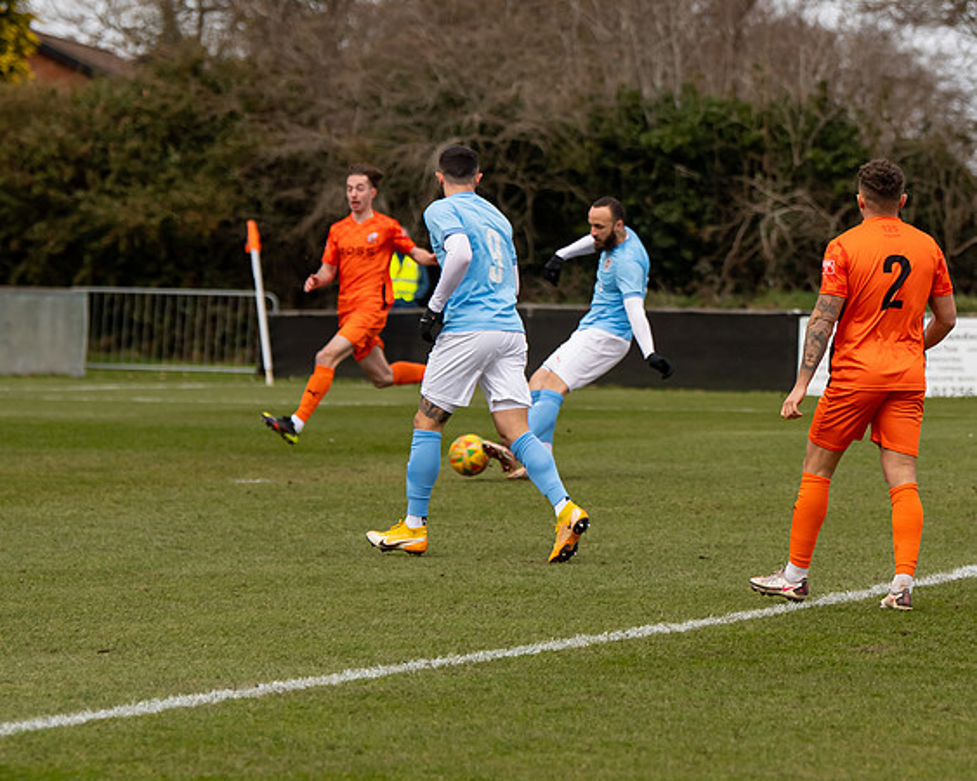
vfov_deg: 6.4
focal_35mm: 241
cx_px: 703
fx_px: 6980
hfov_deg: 8.0
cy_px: 350
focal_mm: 130
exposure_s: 1/1600
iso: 500
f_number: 4
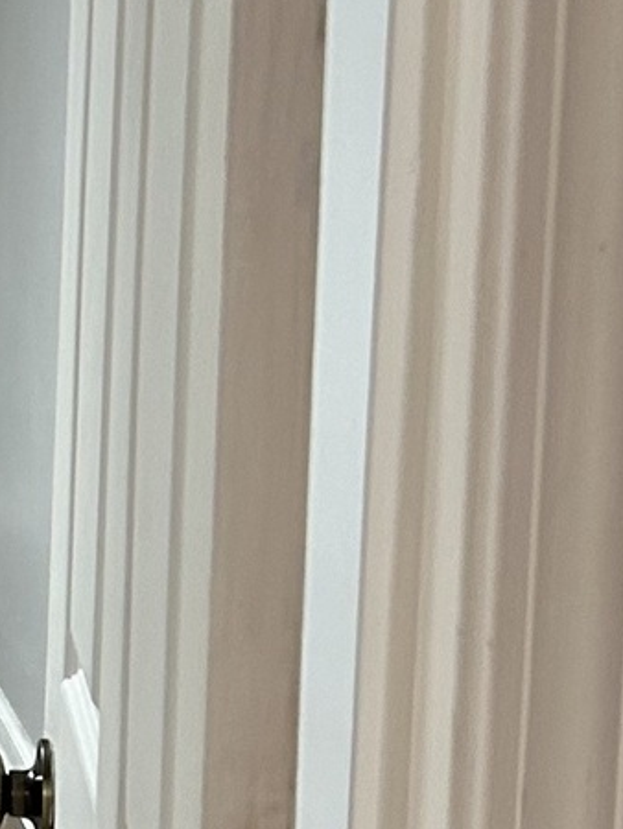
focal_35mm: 133
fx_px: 3189
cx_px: -627
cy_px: 6
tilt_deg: -4.7
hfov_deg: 10.3
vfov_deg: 14.6
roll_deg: -1.4
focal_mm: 5.7
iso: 200
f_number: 1.5
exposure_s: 1/60
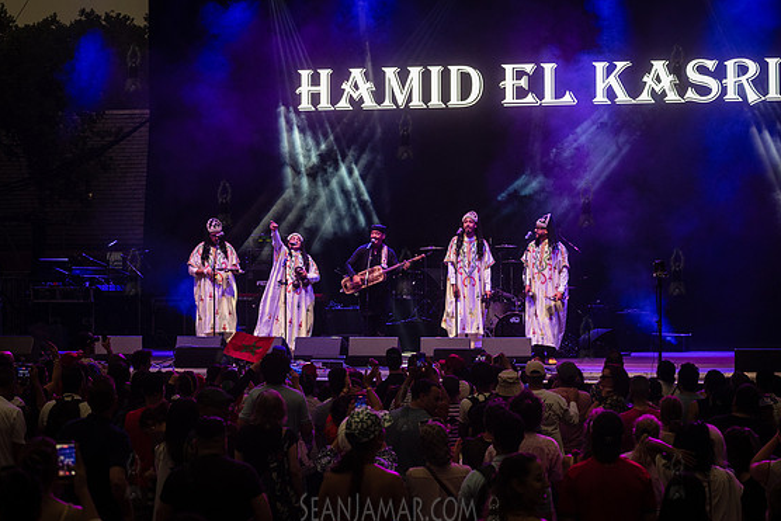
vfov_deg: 13.0
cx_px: 405
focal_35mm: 105
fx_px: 2278
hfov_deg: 19.5
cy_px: 270
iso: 2500
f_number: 4.5
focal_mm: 100
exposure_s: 1/400
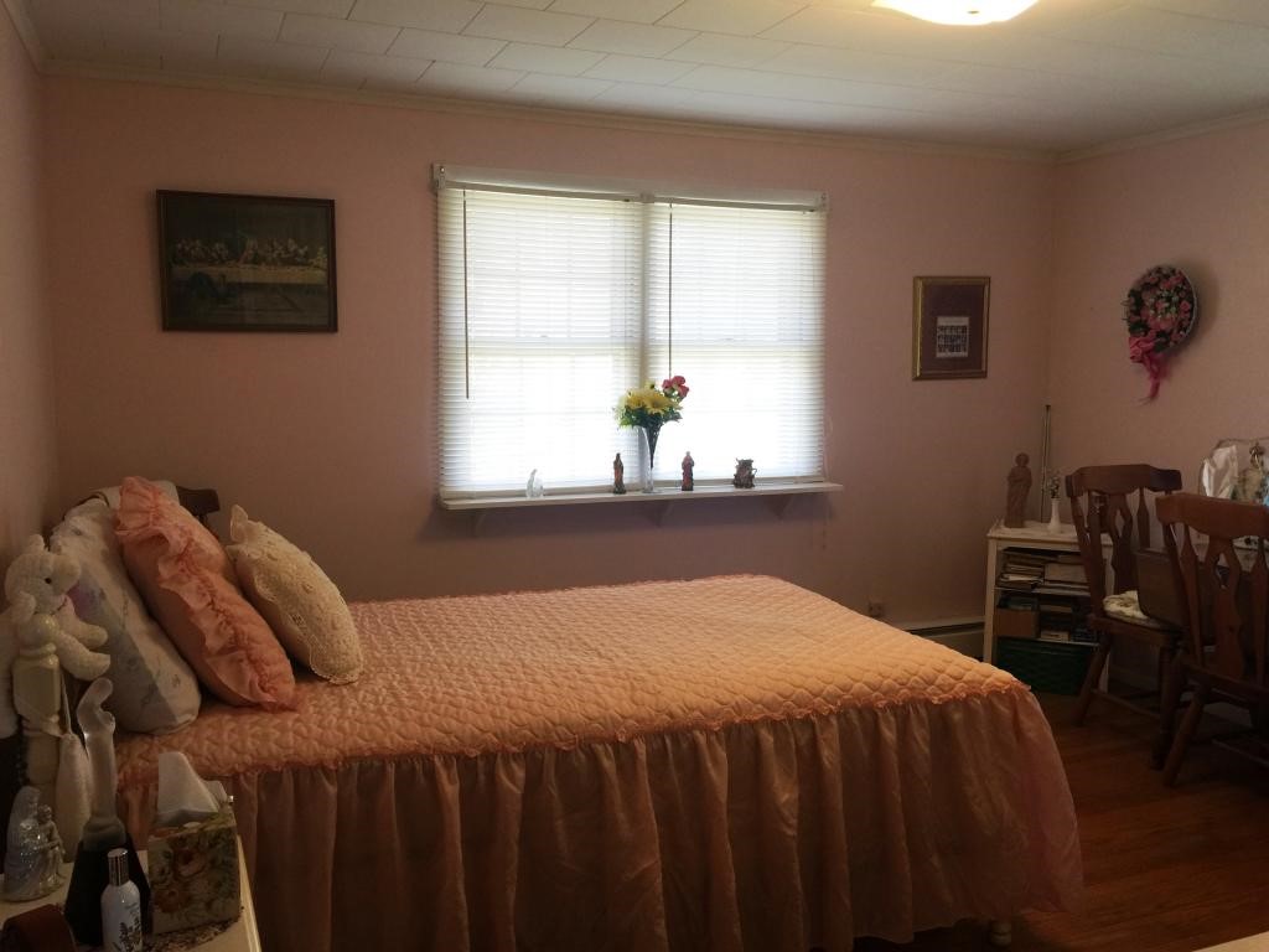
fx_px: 1063
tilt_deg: -7.0
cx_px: 634
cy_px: 476
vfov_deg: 48.2
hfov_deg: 61.7
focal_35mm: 29
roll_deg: +0.0
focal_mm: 4.15
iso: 32
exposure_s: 1/40
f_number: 2.2
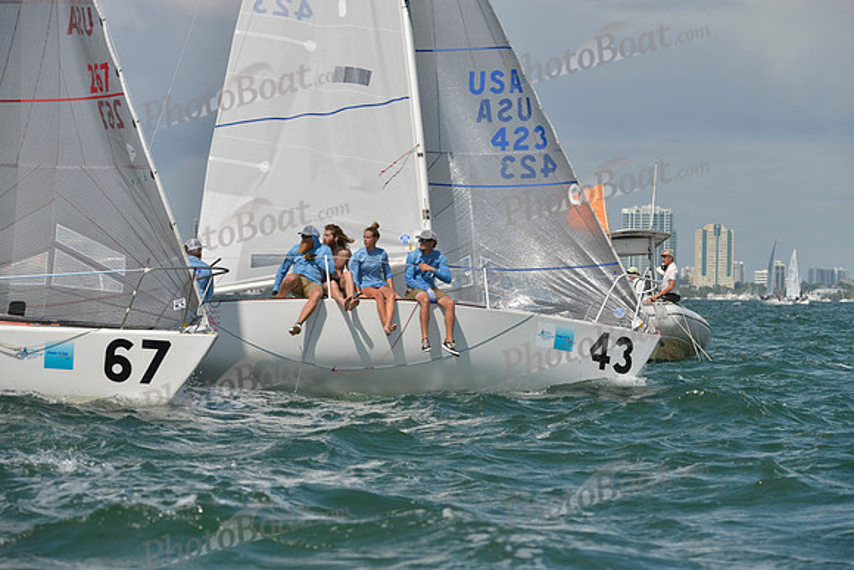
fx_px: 4745
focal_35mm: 200
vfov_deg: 6.9
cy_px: 285
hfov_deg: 10.3
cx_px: 427
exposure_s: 1/1000
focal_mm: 200
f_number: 8
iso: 200
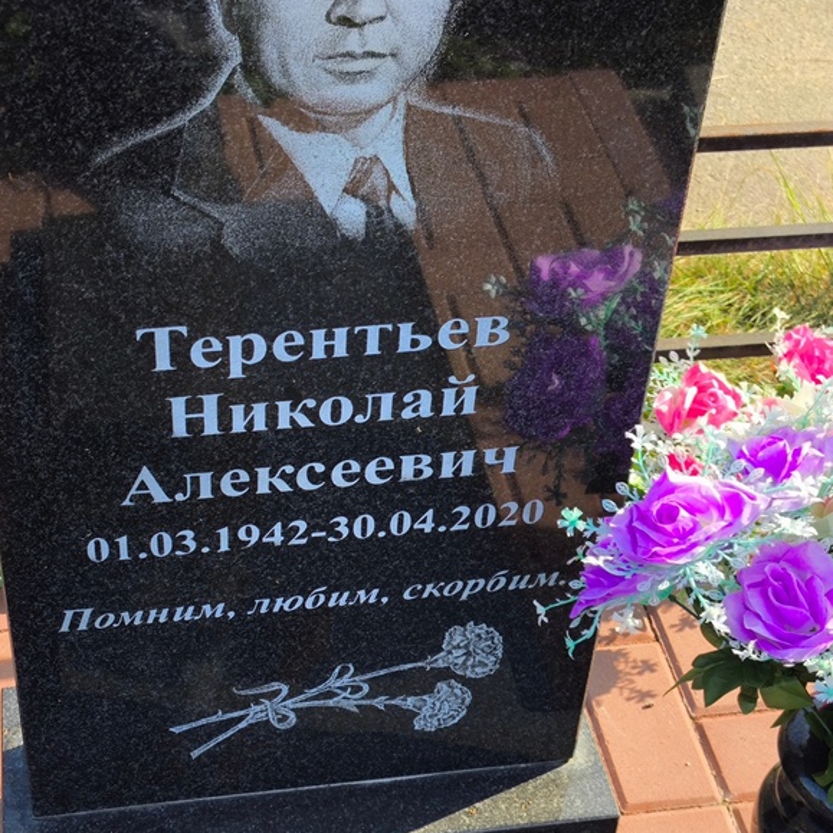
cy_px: 419
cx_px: 324
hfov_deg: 28.1
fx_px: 1661
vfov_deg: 28.2
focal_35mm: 61
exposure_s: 1/432
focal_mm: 4.71
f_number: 1.7
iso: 50
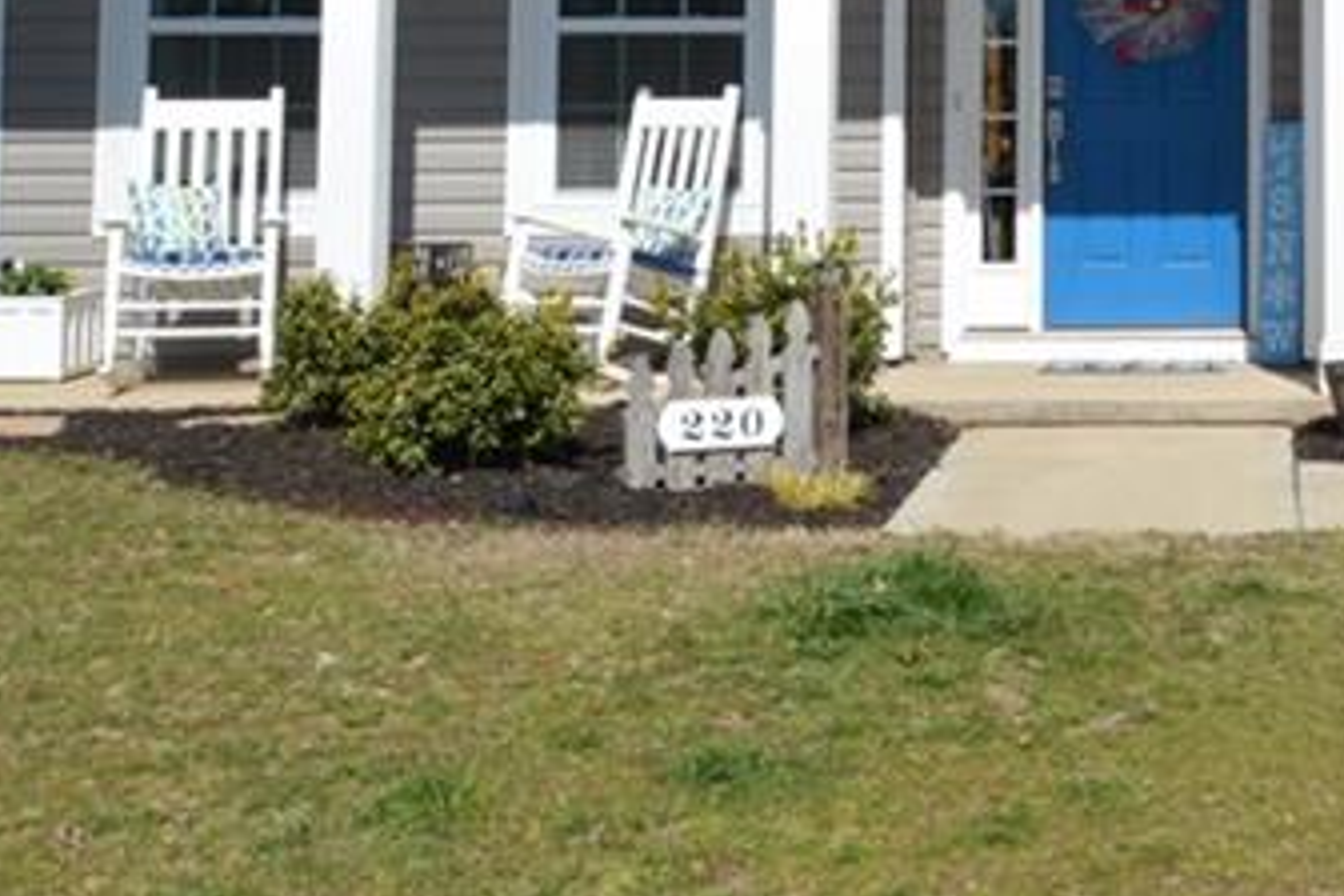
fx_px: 2558
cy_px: -160
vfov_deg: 18.9
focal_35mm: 69
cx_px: 1436
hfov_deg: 27.2
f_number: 11
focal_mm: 15
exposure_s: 1/500
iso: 320
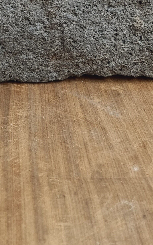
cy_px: -75
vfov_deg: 25.5
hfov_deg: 18.5
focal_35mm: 69
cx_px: 10
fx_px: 460
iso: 100
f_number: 1.8
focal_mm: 6.7
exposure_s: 1/100
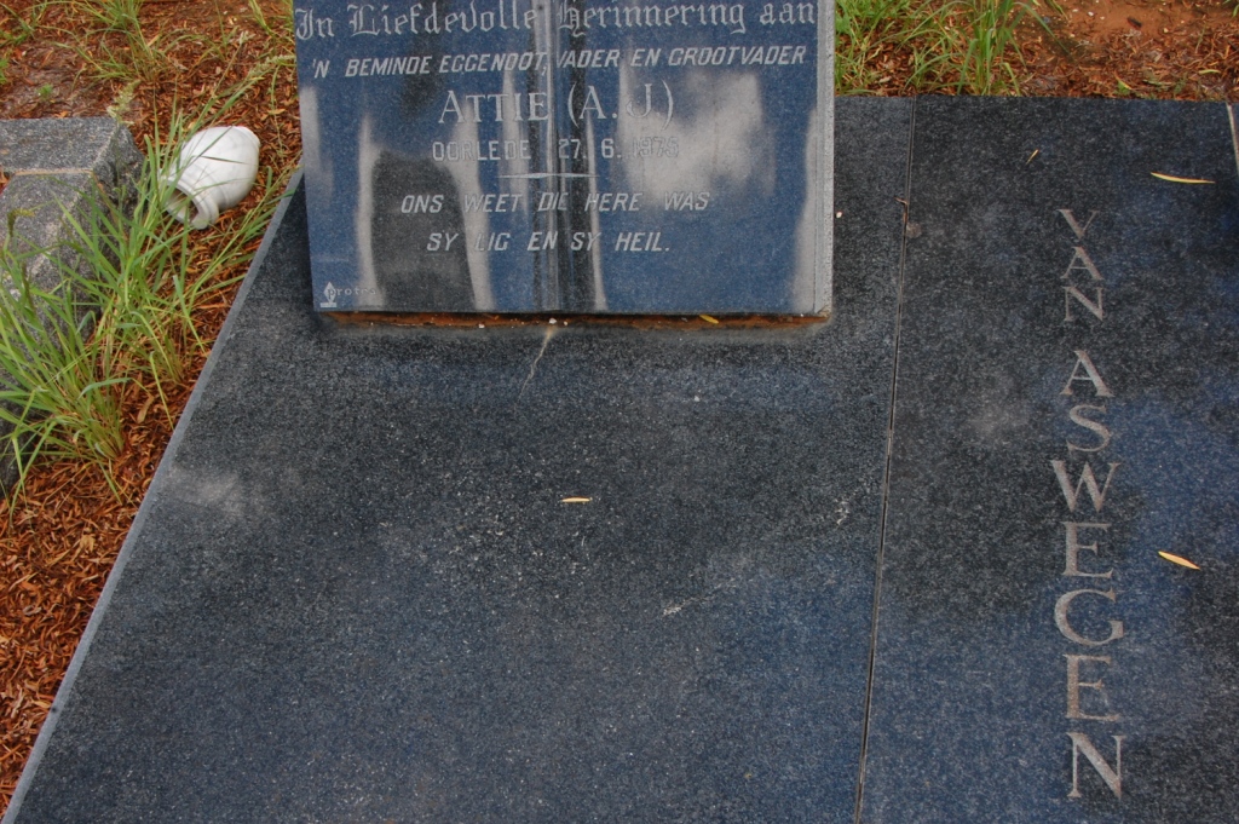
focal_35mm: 42
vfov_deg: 31.8
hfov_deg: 46.4
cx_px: 620
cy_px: 412
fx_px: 1444
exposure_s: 1/40
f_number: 18
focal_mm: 28
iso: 400
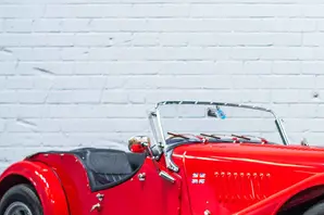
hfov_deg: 21.4
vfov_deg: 14.4
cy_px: 184
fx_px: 845
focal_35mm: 94
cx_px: 274
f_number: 2
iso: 640
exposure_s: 1/125
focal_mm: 35
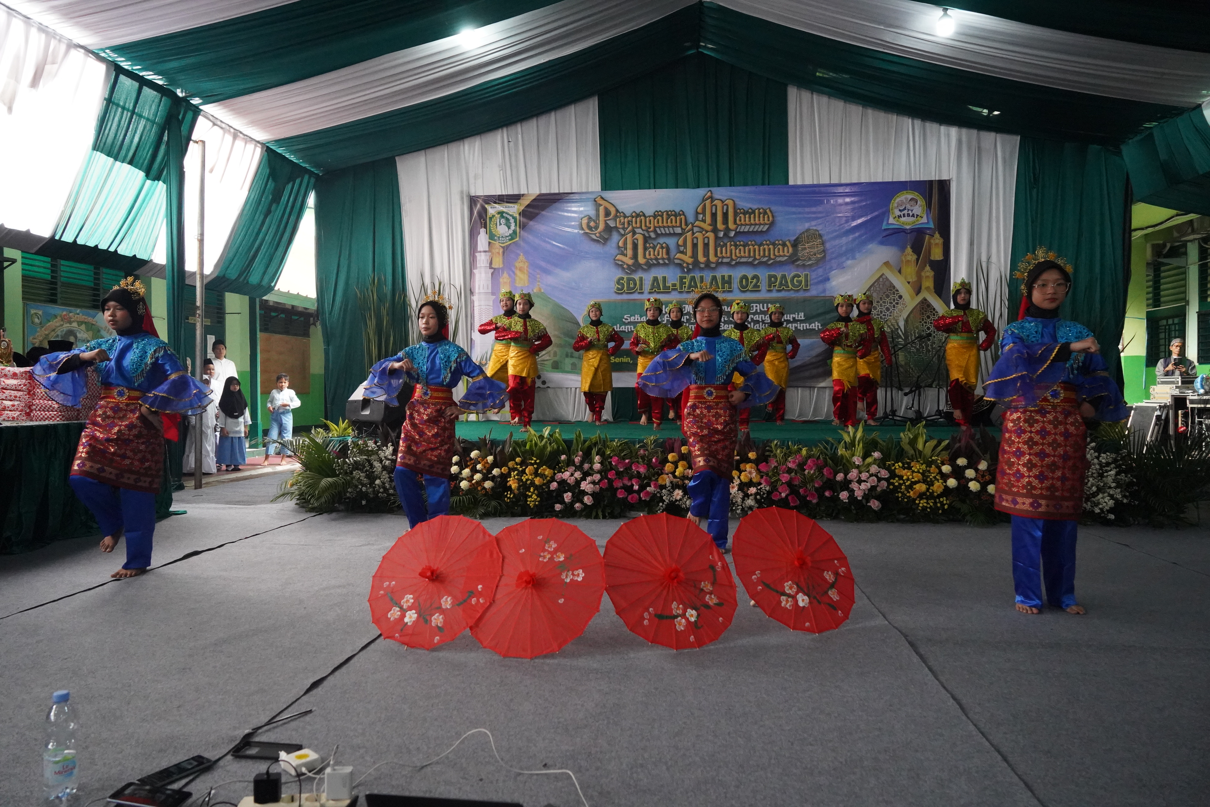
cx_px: 605
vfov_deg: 53.1
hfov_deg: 73.7
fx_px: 807
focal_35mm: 24
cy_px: 404
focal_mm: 24
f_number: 5.6
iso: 12800
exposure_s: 1/250
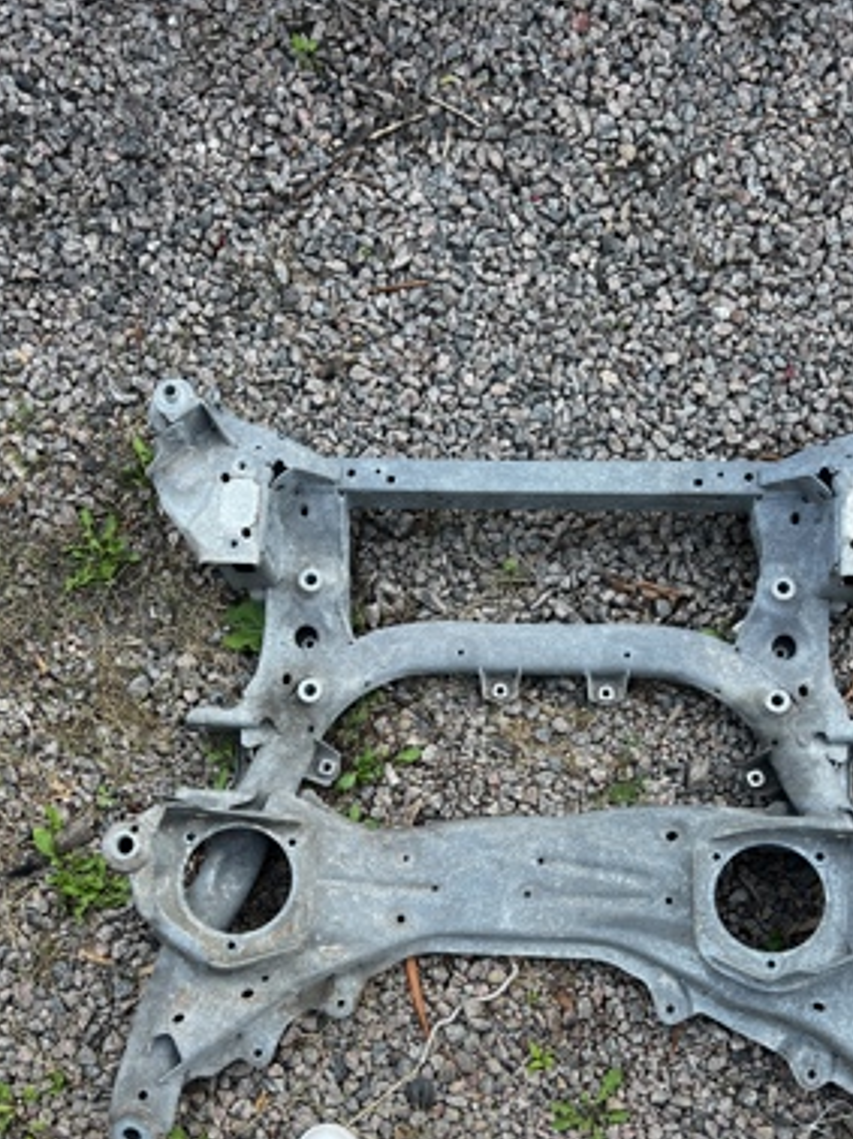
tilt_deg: -80.1
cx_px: 502
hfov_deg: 42.7
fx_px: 1085
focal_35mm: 33
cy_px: 714
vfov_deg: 54.7
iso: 125
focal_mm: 5.7
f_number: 1.5
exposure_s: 1/121
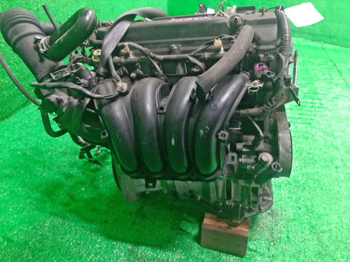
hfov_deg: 67.3
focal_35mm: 26
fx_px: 263
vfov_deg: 53.1
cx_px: 175
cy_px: 131
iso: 190
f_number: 1.7
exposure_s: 1/33
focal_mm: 3.93
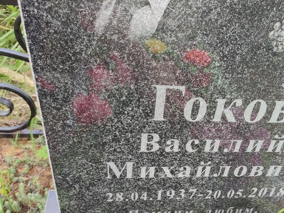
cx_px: 181
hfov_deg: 49.6
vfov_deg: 38.3
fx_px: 303
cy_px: 139
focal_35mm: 37
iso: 76
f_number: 1.9
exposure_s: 1/100
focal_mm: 6.04
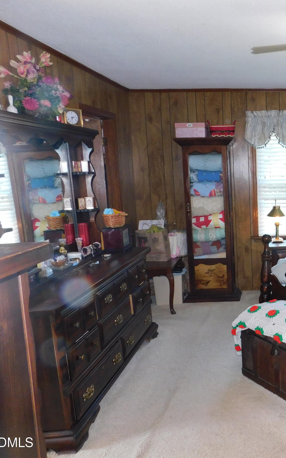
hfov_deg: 33.8
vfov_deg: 58.1
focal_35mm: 33
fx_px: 412
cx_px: 306
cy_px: 231
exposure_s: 1/30
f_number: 3
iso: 200
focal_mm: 4
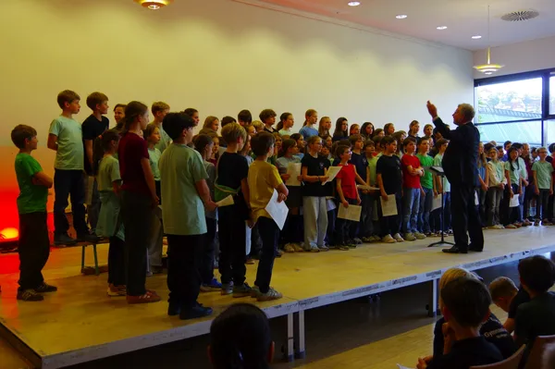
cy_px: 184
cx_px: 278
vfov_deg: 36.8
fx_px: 555
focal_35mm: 36
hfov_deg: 53.2
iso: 400
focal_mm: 24
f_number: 4.5
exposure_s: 1/80
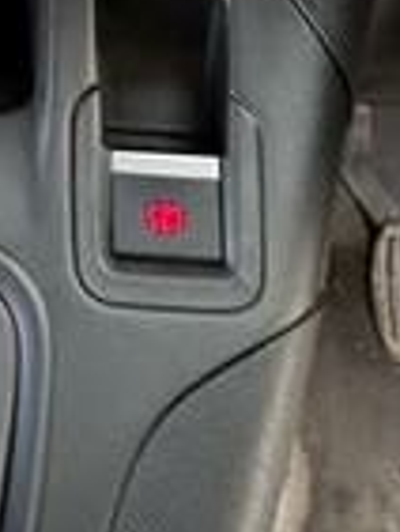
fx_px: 1369
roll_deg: -3.8
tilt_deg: -38.9
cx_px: -42
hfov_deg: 16.1
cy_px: -362
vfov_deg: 18.3
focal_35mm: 89
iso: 200
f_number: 2.2
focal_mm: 2.22
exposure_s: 1/76
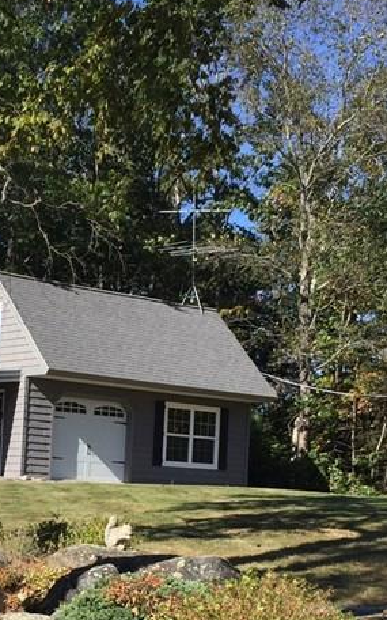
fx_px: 1164
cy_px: 480
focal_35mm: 69
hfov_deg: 18.6
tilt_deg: +2.3
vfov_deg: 29.2
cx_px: 45
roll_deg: -4.0
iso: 32
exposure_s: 1/1319
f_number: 2.2
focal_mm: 4.15
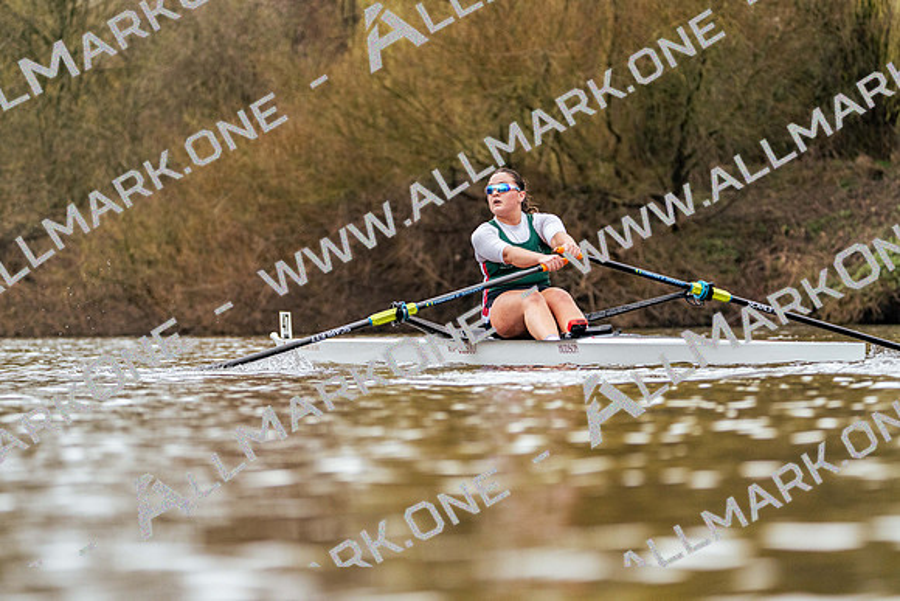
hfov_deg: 8.6
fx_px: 5976
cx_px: 450
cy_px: 300
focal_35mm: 239
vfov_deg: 5.8
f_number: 6.3
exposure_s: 1/2000
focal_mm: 239
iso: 2500
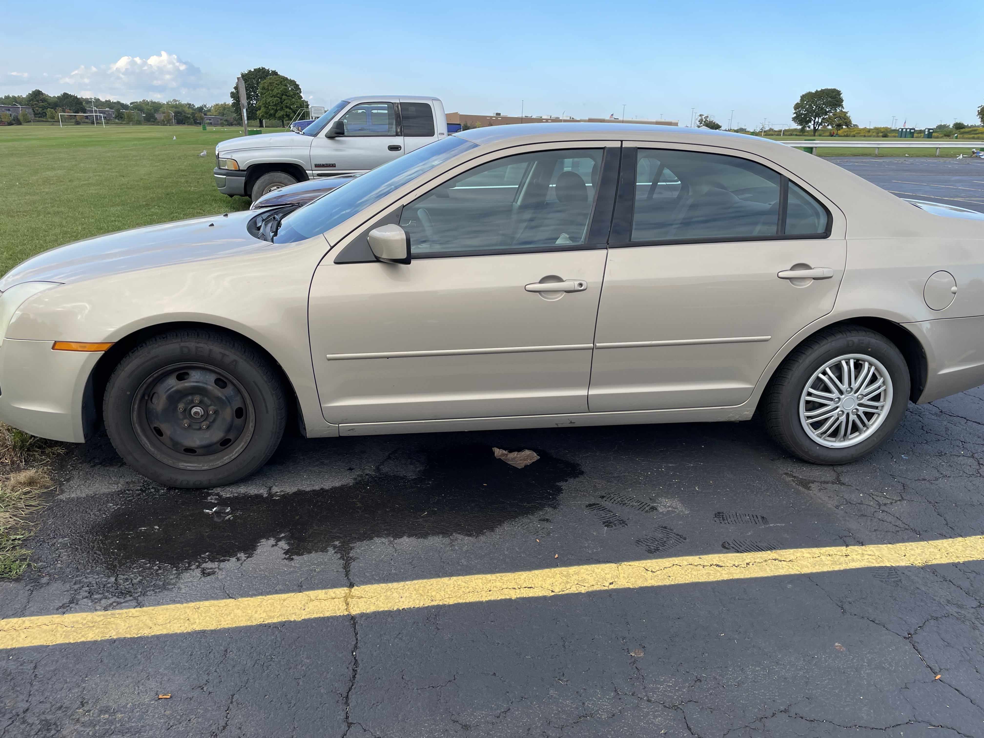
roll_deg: -2.7
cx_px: 492
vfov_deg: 53.1
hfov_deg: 67.3
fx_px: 739
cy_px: 369
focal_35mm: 26
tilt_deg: -16.1
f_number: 1.6
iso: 32
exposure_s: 1/940
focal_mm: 4.2
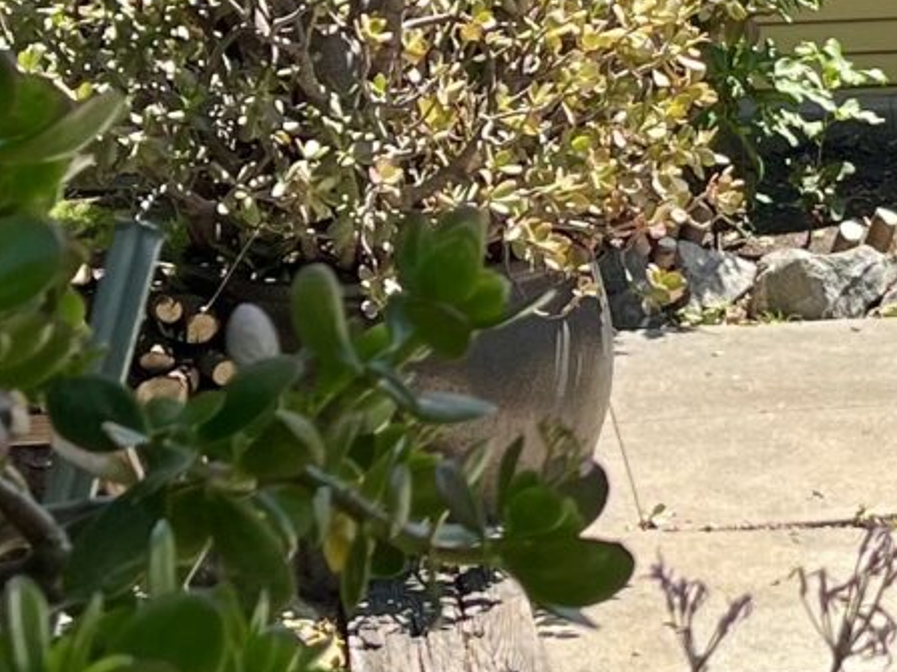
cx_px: 1013
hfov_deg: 13.0
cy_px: 6
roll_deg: +0.9
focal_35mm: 149
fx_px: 3860
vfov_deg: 9.9
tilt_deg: -9.3
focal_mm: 5.7
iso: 50
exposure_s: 1/2457
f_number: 1.5
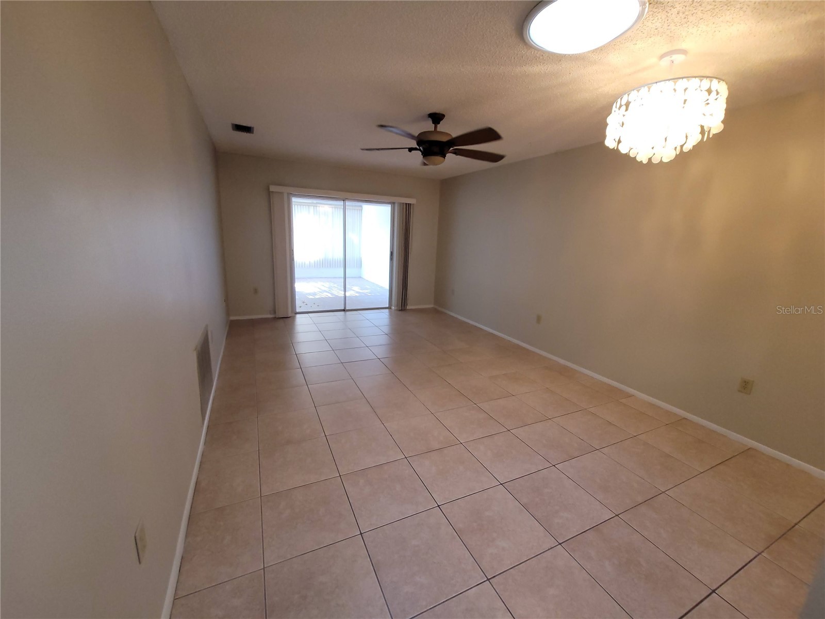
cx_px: 412
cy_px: 310
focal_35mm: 13
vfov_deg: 89.9
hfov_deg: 106.2
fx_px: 310
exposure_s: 1/60
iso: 250
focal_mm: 2.2
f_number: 2.2
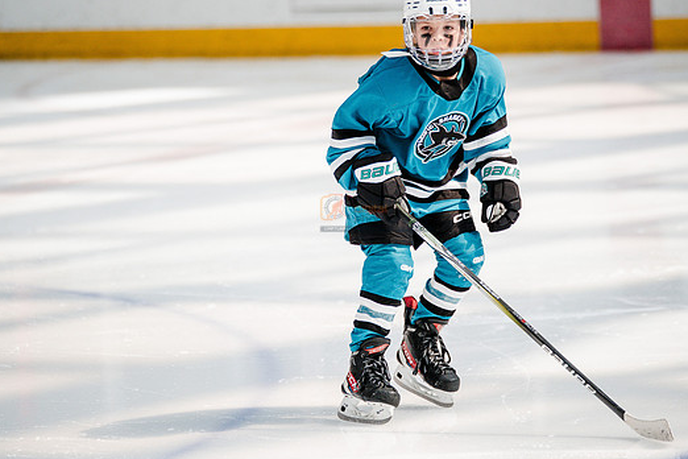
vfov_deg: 4.6
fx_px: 5656
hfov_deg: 7.0
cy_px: 208
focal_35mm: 296
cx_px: 324
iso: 1250
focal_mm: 234
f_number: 3.2
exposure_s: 1/3200
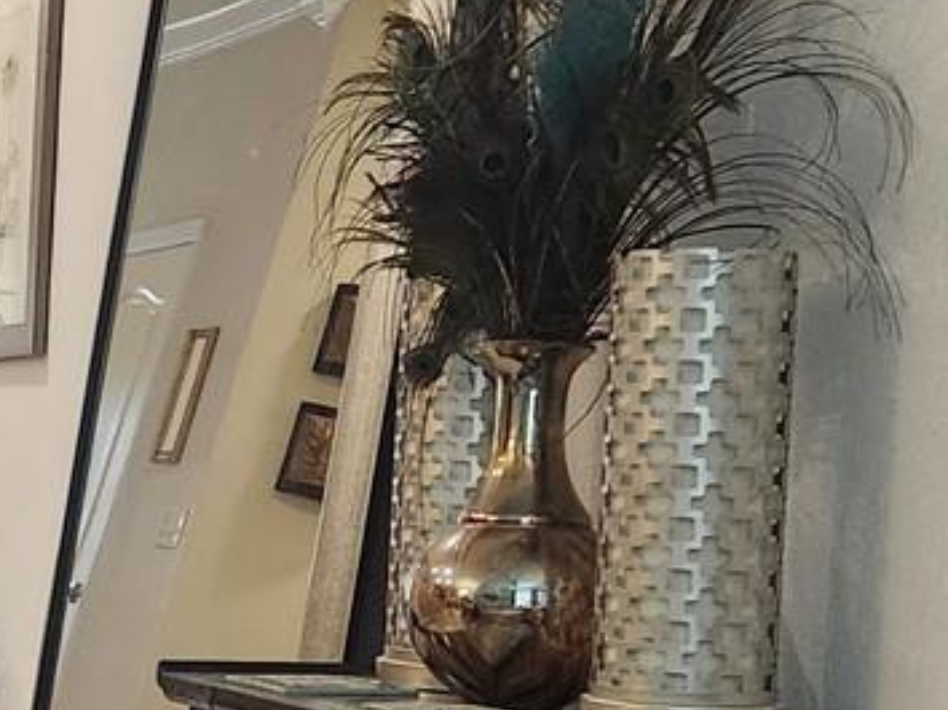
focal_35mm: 104
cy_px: 589
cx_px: -487
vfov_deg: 14.1
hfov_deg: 17.0
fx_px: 2846
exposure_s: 1/120
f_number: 1.8
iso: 640
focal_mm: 5.4
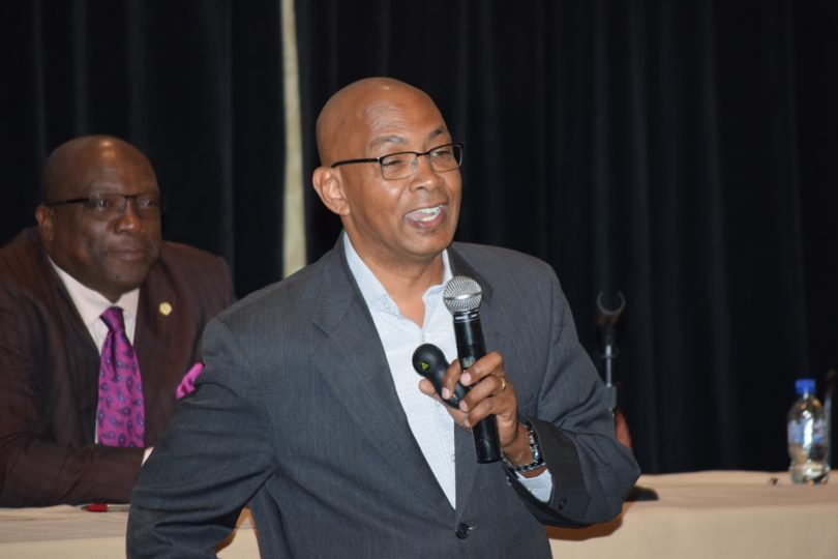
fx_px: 6110
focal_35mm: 262
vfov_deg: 5.2
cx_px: 419
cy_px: 280
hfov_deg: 7.8
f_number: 5.6
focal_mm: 175
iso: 1600
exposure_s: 1/160
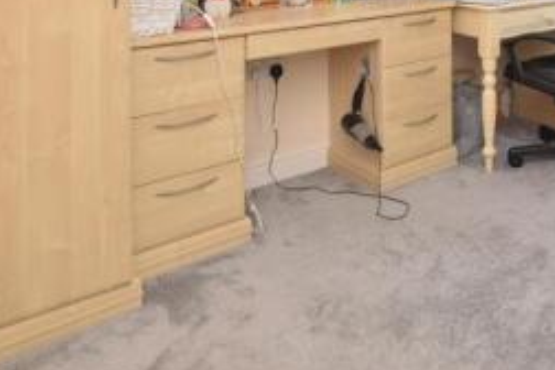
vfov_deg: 29.4
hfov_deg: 43.9
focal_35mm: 39
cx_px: 526
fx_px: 601
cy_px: -74
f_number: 9
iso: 500
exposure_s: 1/40
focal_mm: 10
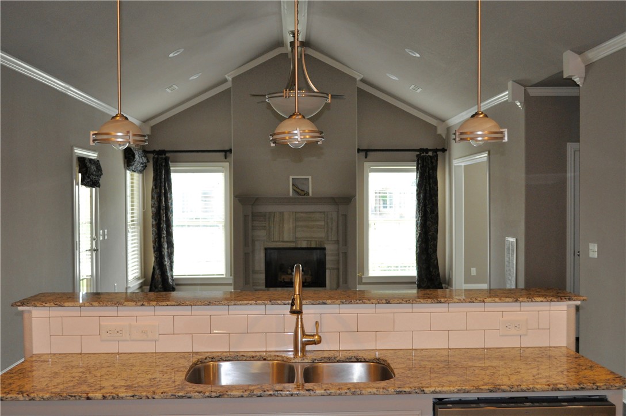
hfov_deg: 45.0
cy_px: 208
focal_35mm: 44
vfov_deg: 30.8
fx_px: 755
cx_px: 313
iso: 800
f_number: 4.5
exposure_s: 1/100
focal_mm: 29
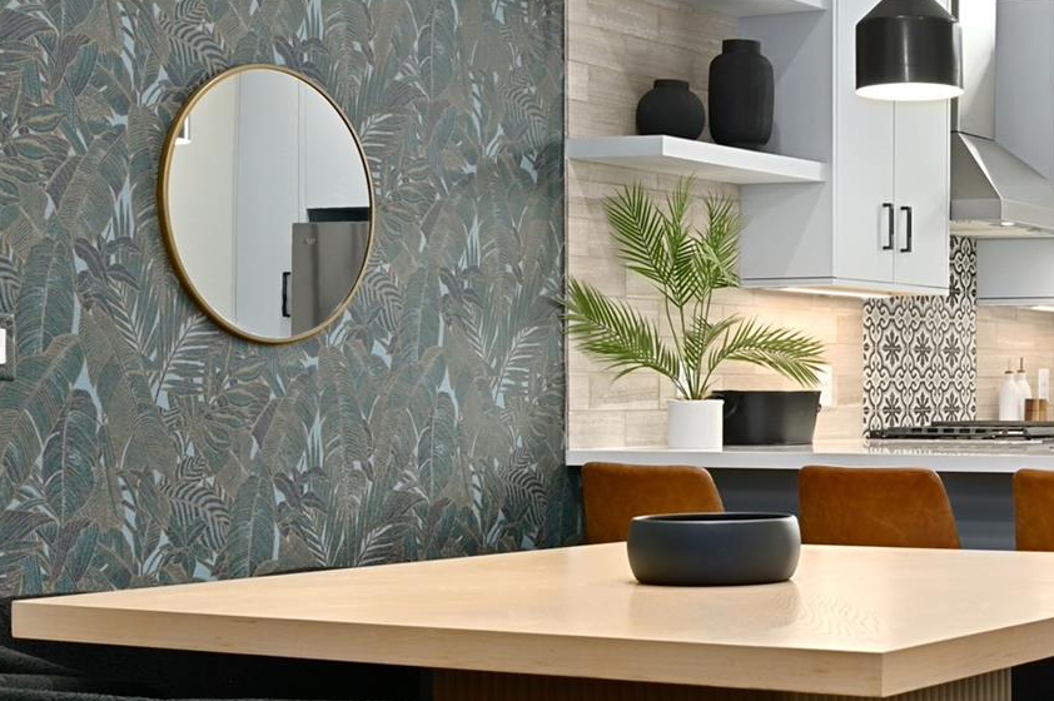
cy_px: 407
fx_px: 2136
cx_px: 1089
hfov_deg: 26.1
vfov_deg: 18.6
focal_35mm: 73
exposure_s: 1/6
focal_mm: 30
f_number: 8
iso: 800
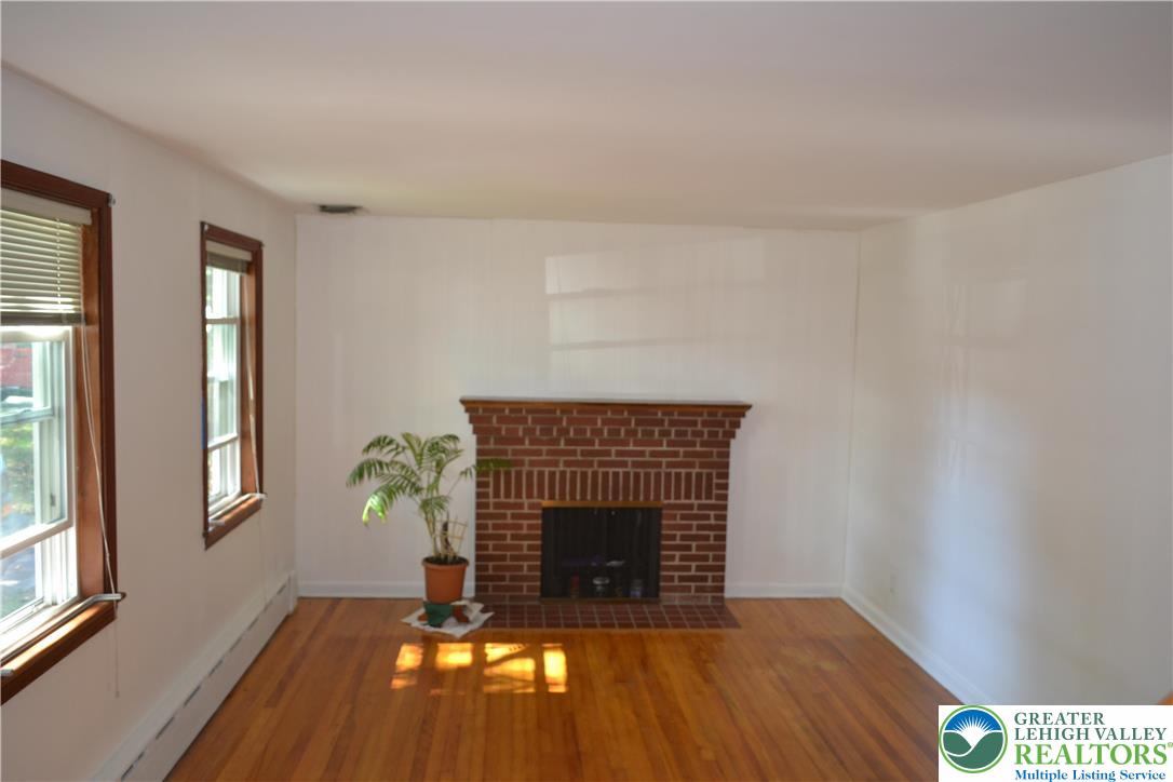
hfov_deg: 67.4
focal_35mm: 27
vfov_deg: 47.9
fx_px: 880
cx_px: 586
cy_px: 391
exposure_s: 1/30
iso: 400
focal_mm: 18
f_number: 3.5
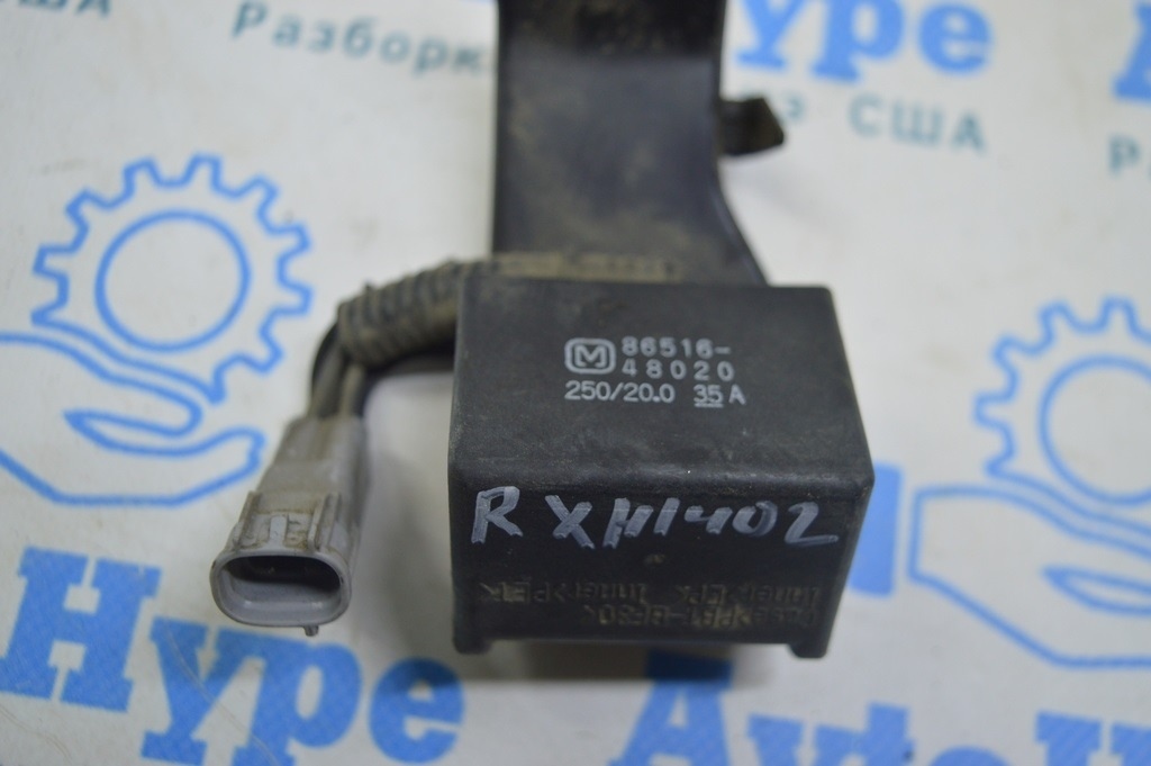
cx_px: 576
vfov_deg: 33.0
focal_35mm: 40
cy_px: 383
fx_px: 1294
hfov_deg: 48.0
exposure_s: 1/40
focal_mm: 27
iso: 400
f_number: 4
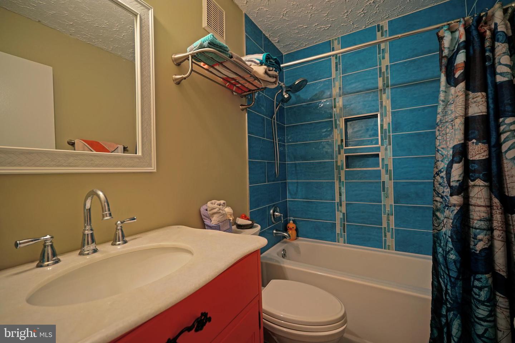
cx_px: 258
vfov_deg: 77.3
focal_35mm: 15
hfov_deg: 100.4
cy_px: 172
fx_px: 215
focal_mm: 10
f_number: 2.8
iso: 640
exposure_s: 1/30
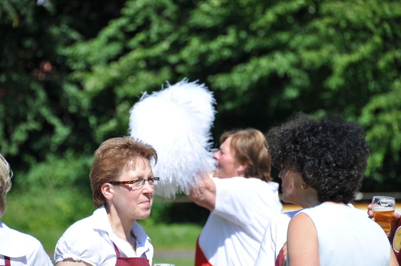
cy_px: 133
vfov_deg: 4.6
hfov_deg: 6.9
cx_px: 200
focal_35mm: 300
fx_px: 3336
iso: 200
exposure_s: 1/640
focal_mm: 200
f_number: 6.3
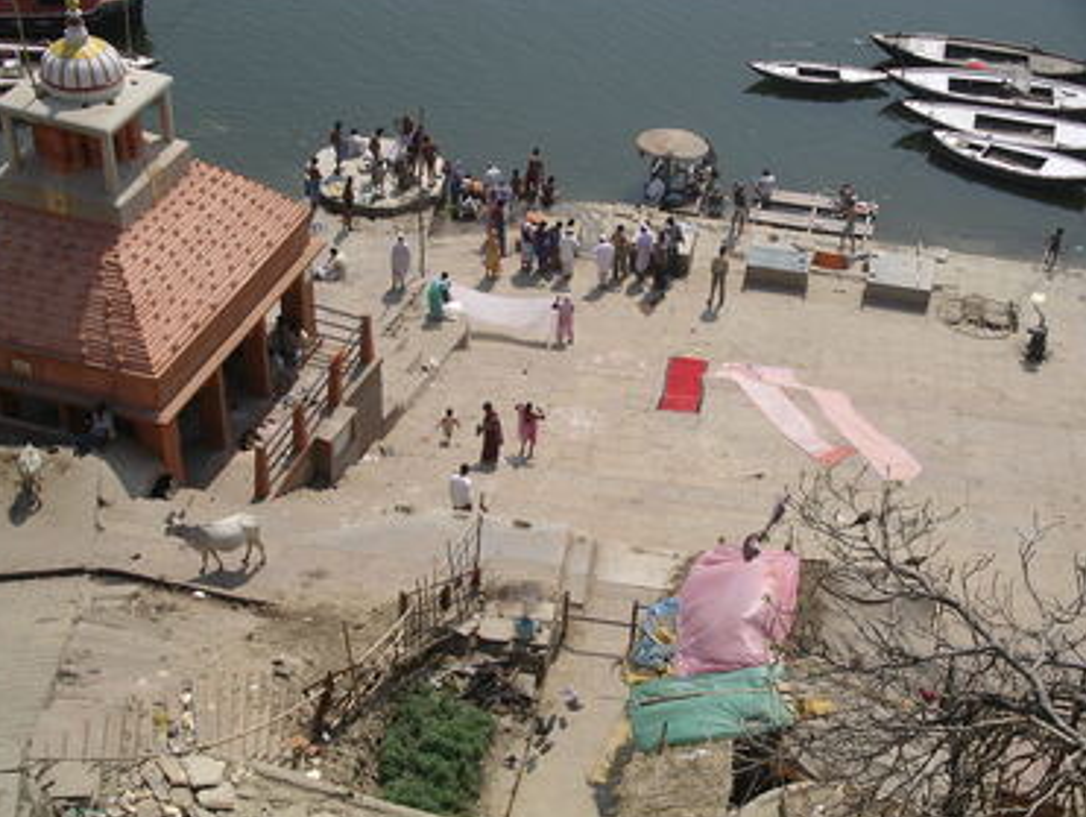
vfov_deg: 22.6
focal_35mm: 65
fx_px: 2041
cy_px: 416
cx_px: 534
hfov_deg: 29.8
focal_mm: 12.8
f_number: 6
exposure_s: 1/524
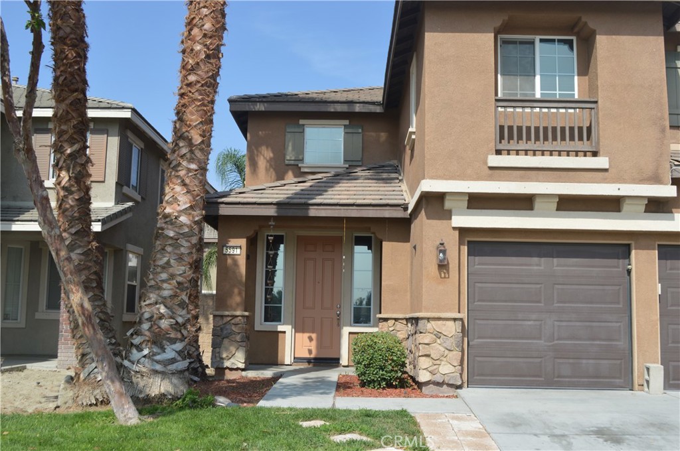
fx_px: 679
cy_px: 226
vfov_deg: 36.8
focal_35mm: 36
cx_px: 340
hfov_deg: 53.2
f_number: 7.1
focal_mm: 24
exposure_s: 1/200
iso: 100
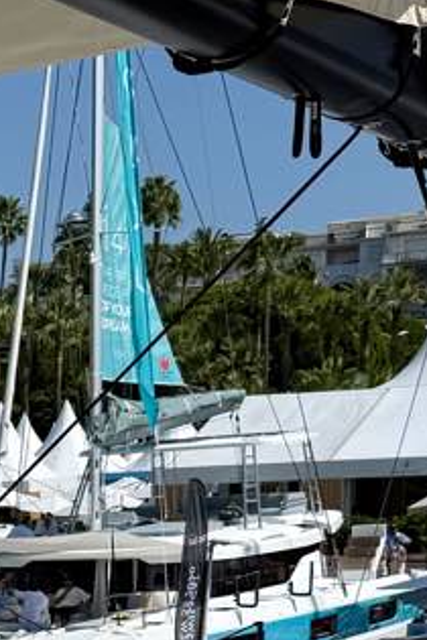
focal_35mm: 111
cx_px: -250
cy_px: 833
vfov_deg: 17.3
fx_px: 1975
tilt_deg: -10.2
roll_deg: +3.2
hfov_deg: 11.7
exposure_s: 1/9091
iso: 80
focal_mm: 6.76
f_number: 1.78
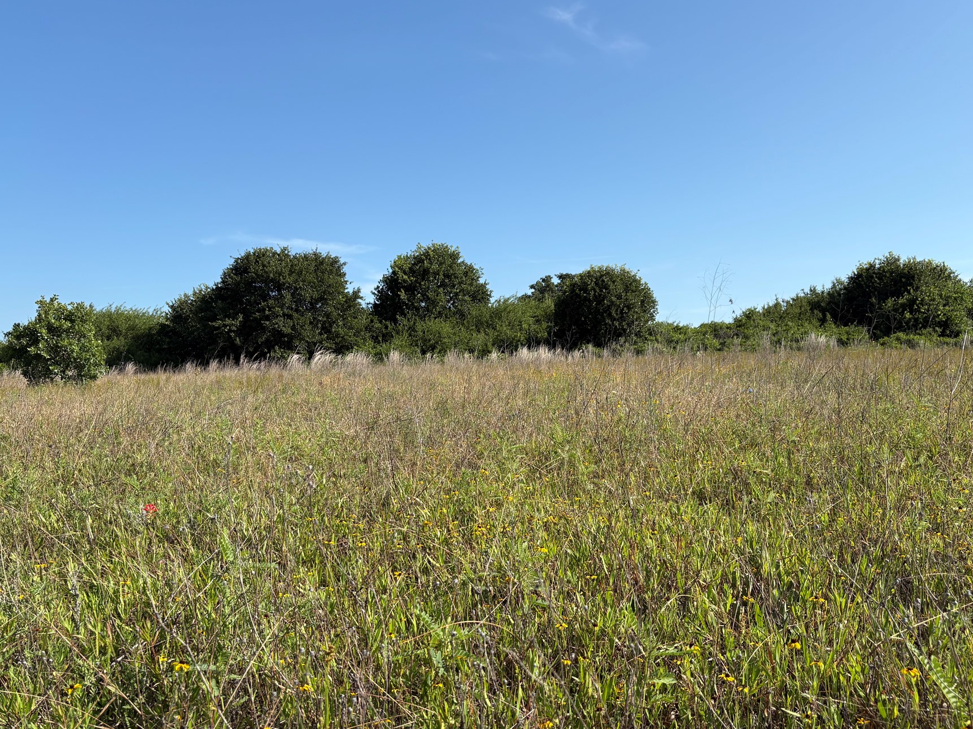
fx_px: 871
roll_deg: +1.4
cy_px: 406
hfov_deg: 58.1
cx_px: 561
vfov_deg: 45.4
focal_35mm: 31
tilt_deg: -2.2
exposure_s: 1/2985
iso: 50
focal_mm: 5.96
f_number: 1.6
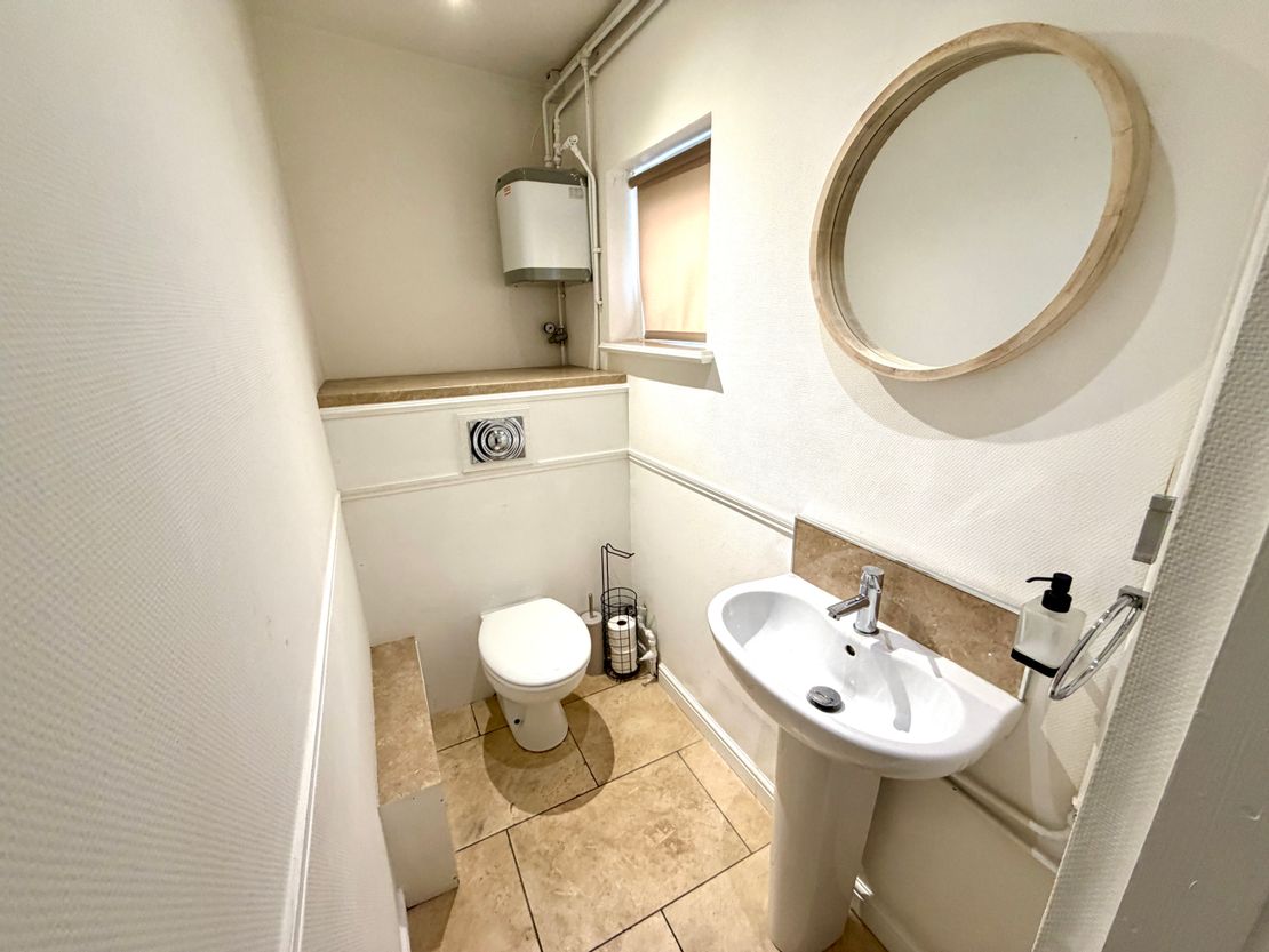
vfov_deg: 85.7
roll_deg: +1.2
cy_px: 476
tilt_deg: -17.2
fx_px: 513
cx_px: 634
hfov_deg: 102.1
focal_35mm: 14
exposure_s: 1/100
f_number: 2.2
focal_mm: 2.22
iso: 250
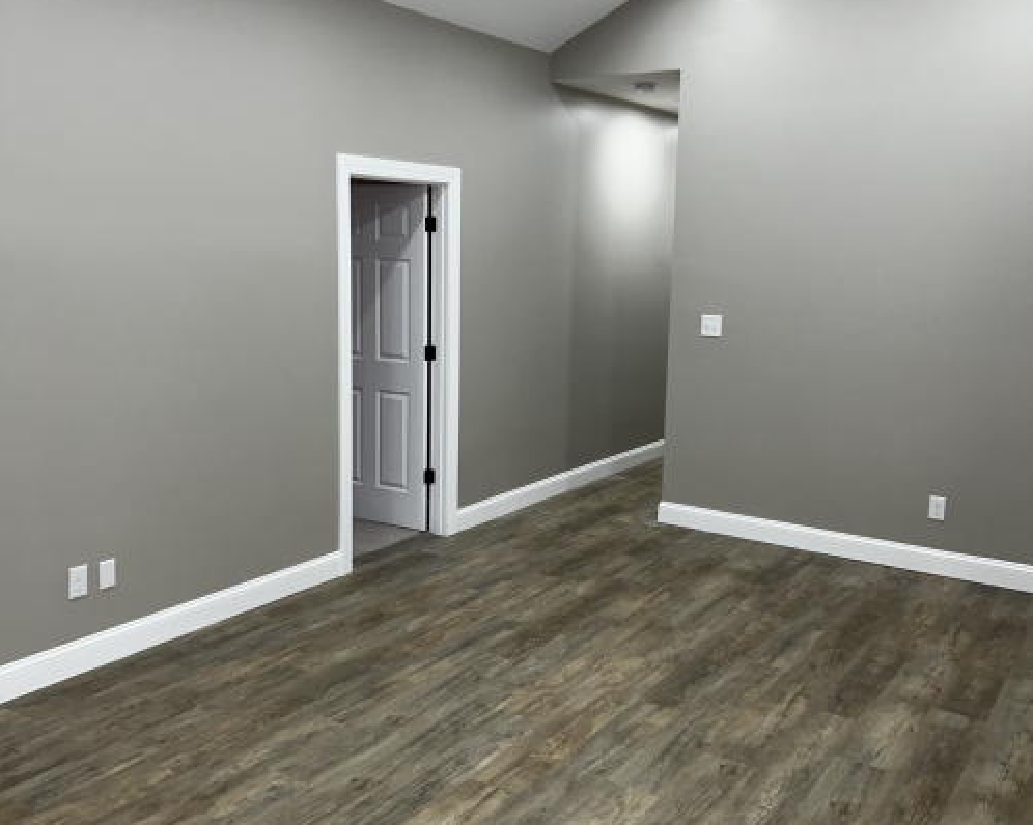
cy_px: 395
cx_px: 516
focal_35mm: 34
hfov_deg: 52.9
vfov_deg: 43.3
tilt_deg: -6.5
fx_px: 1039
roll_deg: -1.5
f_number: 1.5
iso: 100
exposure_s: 1/120
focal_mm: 5.7
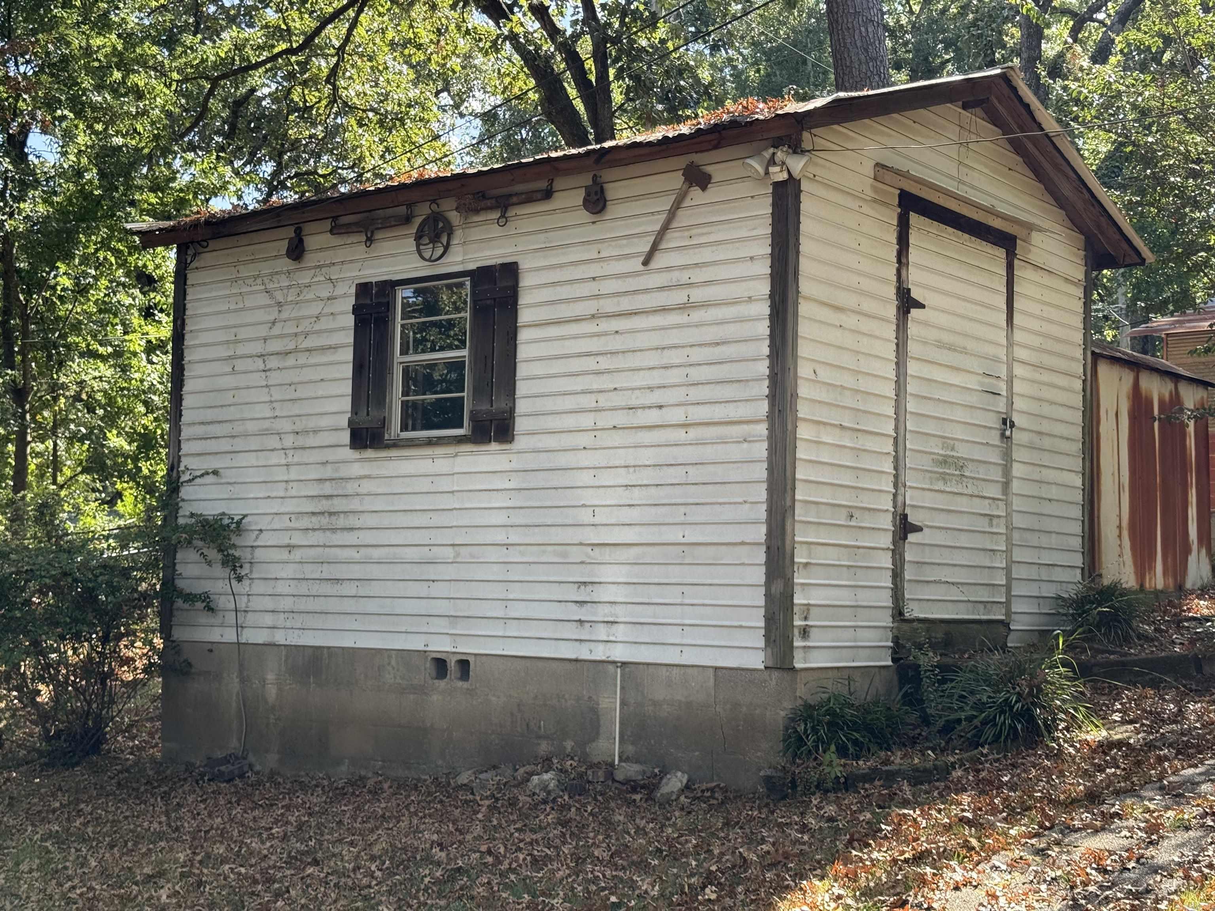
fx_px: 1685
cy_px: 456
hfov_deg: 39.7
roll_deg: -1.0
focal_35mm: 48
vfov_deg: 30.3
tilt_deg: +4.5
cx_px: 608
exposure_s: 1/802
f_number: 1.78
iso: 80
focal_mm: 6.76
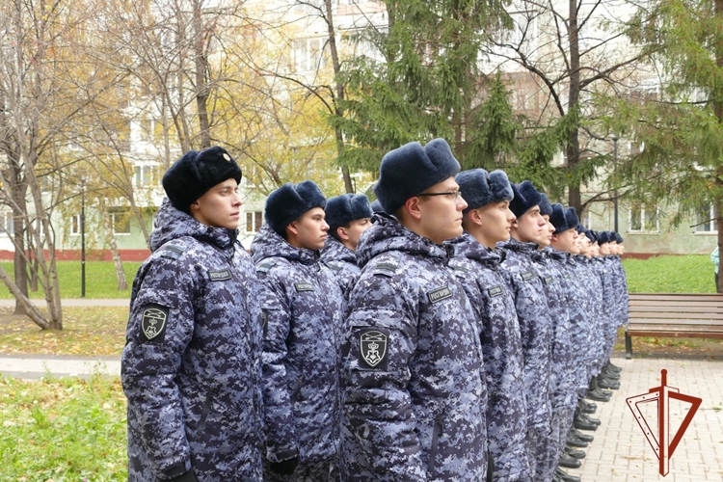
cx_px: 362
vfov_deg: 33.4
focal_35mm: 40
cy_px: 241
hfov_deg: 48.5
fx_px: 803
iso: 125
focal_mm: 14.5
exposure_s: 1/80
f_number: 3.1
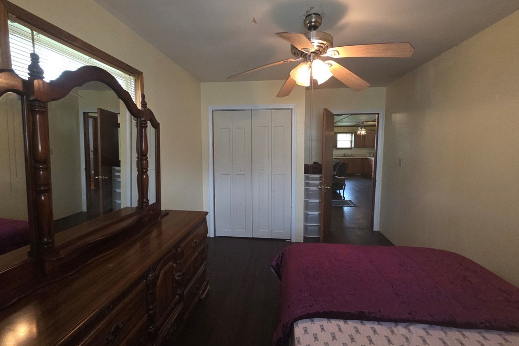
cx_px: 256
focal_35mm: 14
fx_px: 202
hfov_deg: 104.3
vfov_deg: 81.2
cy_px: 166
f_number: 2.2
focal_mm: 2.2
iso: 250
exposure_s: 1/60
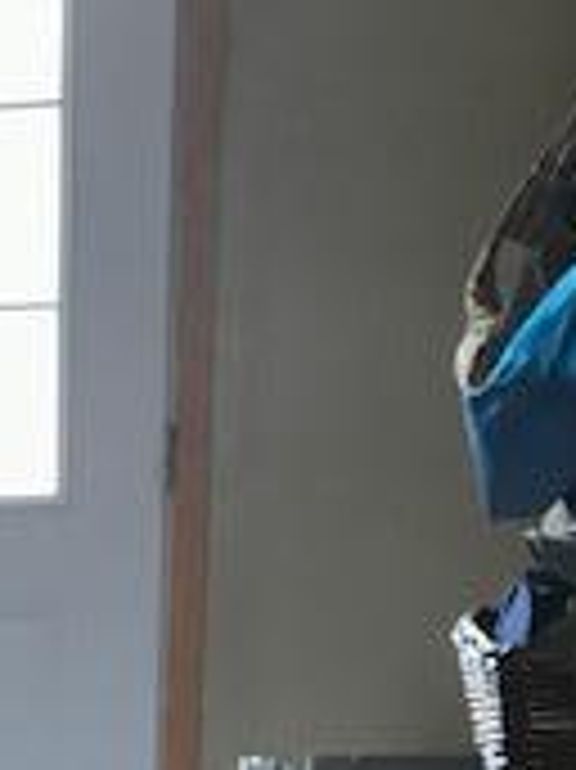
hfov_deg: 13.0
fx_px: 2332
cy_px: 1153
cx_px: -405
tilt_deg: -17.9
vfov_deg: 17.0
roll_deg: +4.3
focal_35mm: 105
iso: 32
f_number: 1.8
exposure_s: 1/30
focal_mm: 3.99
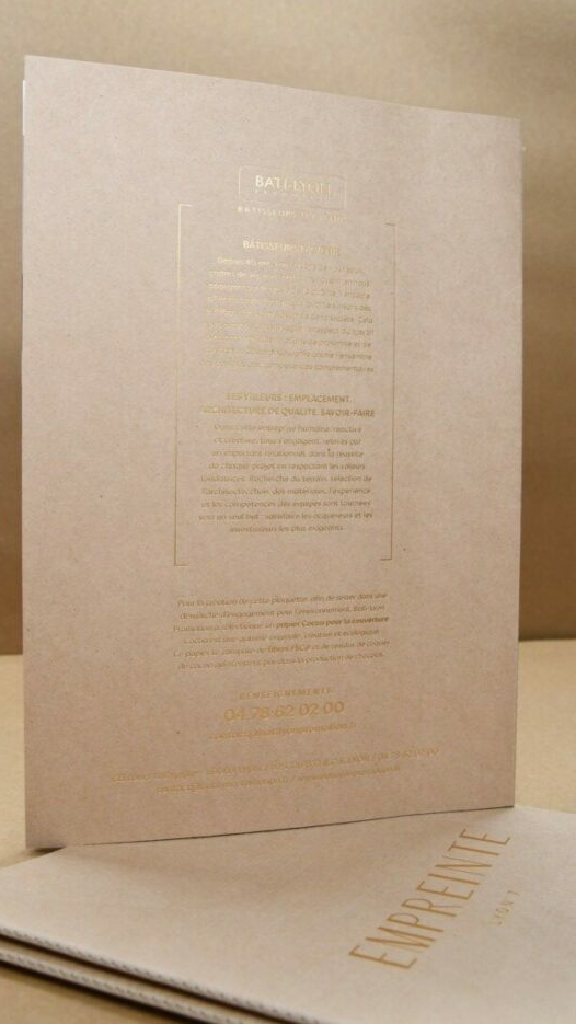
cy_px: 490
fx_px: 1059
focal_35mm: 39
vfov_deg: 51.6
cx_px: 248
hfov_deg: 30.4
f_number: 8
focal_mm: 23
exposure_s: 1/160
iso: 800
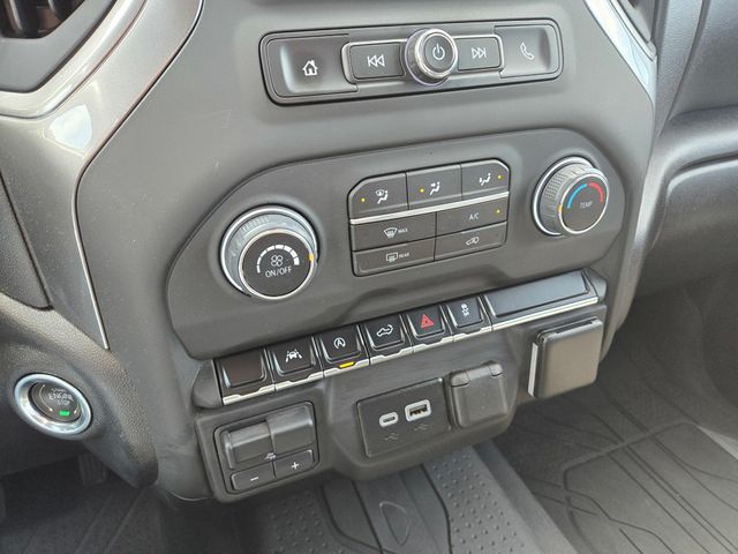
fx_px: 490
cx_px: 369
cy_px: 277
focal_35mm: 23
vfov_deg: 58.9
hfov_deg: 73.9
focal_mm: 5.4
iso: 200
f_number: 1.8
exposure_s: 1/100
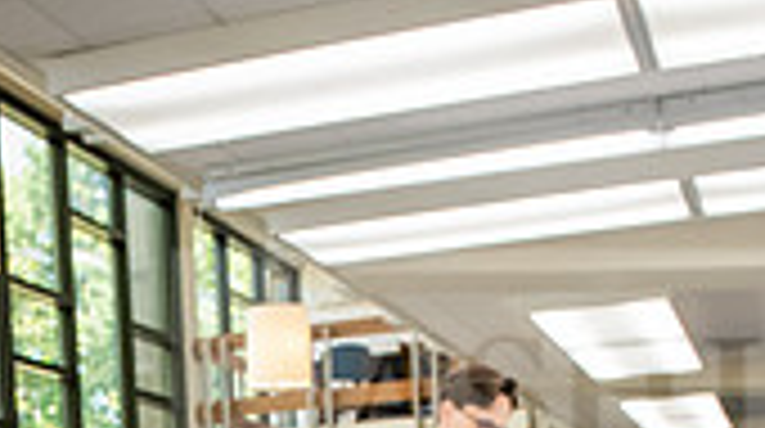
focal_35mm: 86
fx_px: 1742
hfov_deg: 23.9
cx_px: 36
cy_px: 795
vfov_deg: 12.6
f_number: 5.6
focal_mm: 24
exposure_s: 1/160
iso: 1600
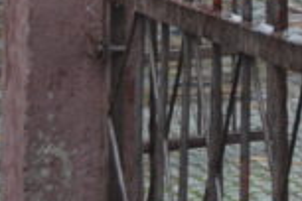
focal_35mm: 261
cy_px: -395
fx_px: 2189
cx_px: 624
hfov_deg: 7.5
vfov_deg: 5.0
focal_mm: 26
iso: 400
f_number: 5.6
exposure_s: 1/125
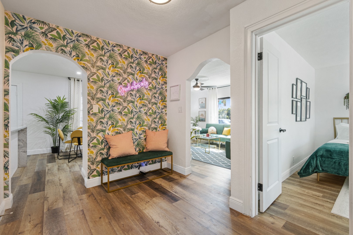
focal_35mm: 15
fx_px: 147
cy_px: 118
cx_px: 176
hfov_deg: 100.4
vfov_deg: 77.3
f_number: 8
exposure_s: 1/2.5
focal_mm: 10
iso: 200
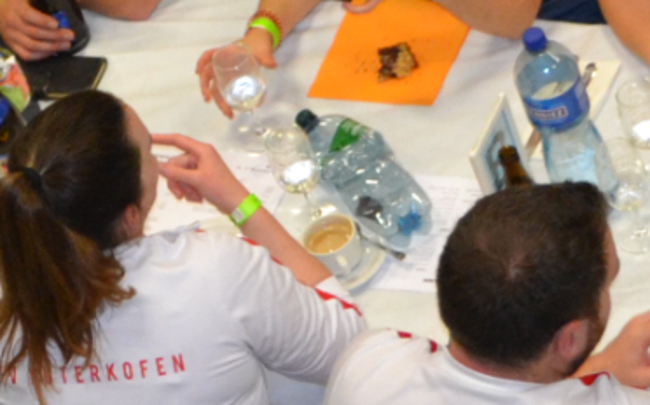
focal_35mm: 219
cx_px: 42
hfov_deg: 9.5
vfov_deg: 6.0
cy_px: -39
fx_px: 3877
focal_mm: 26
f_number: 4.2
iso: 1250
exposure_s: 1/60
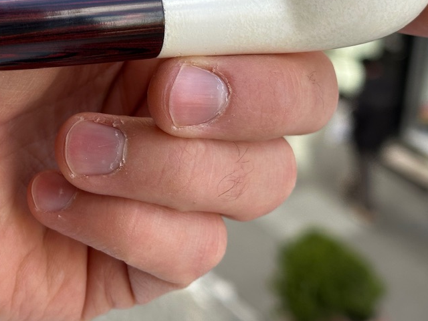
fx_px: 1187
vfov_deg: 15.2
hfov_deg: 20.3
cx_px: 98
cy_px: 11
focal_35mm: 96
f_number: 1.78
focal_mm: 6.86
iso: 64
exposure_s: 1/484
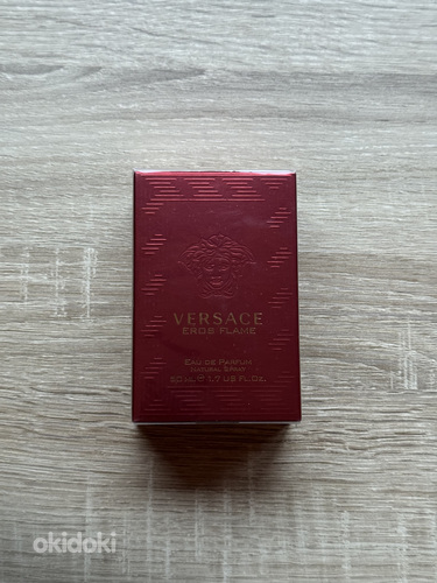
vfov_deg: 39.7
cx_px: 218
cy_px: 292
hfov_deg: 30.3
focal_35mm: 48
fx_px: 808
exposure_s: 1/18
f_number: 1.78
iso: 1000
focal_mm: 6.76
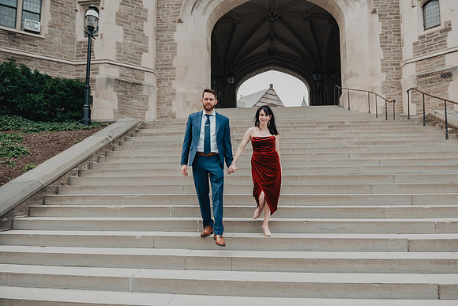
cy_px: 160
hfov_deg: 70.2
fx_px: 326
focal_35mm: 26
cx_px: 239
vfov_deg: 50.3
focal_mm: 24
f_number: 4
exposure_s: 1/250
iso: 400
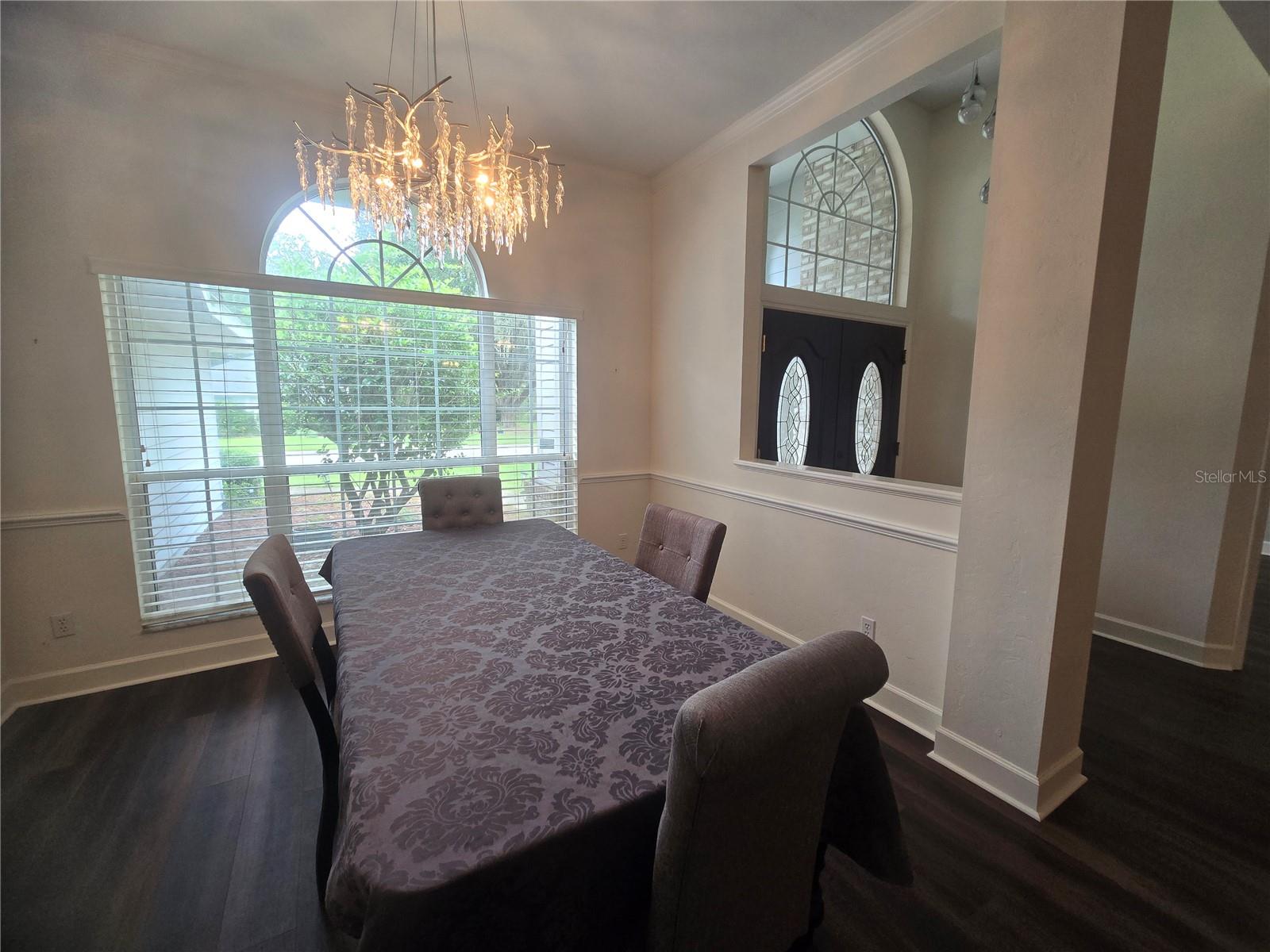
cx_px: 635
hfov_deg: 106.2
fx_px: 477
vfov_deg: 89.9
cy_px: 476
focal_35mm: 13
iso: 80
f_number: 2.2
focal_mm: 2.2
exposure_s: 1/60
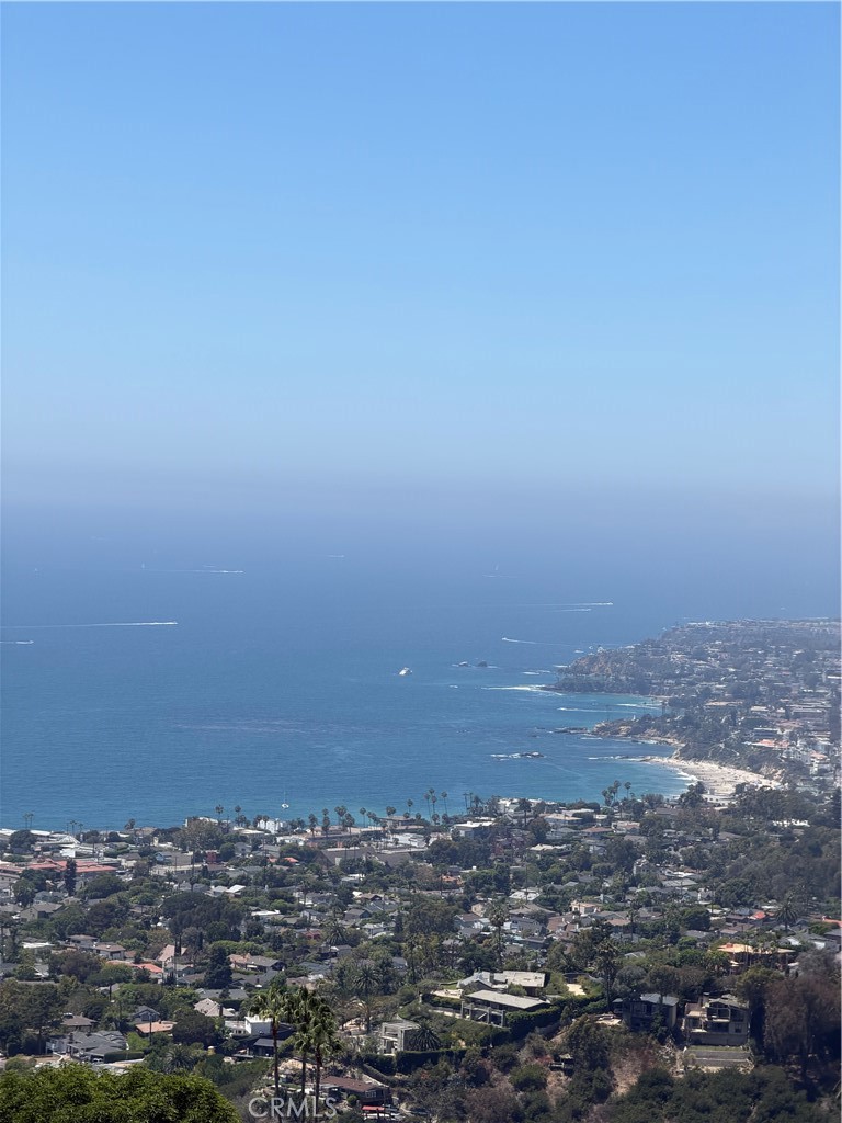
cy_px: 562
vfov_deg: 19.6
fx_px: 3243
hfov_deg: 14.8
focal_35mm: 100
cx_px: 421
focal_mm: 16.89
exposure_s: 1/658
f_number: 2.8
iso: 20
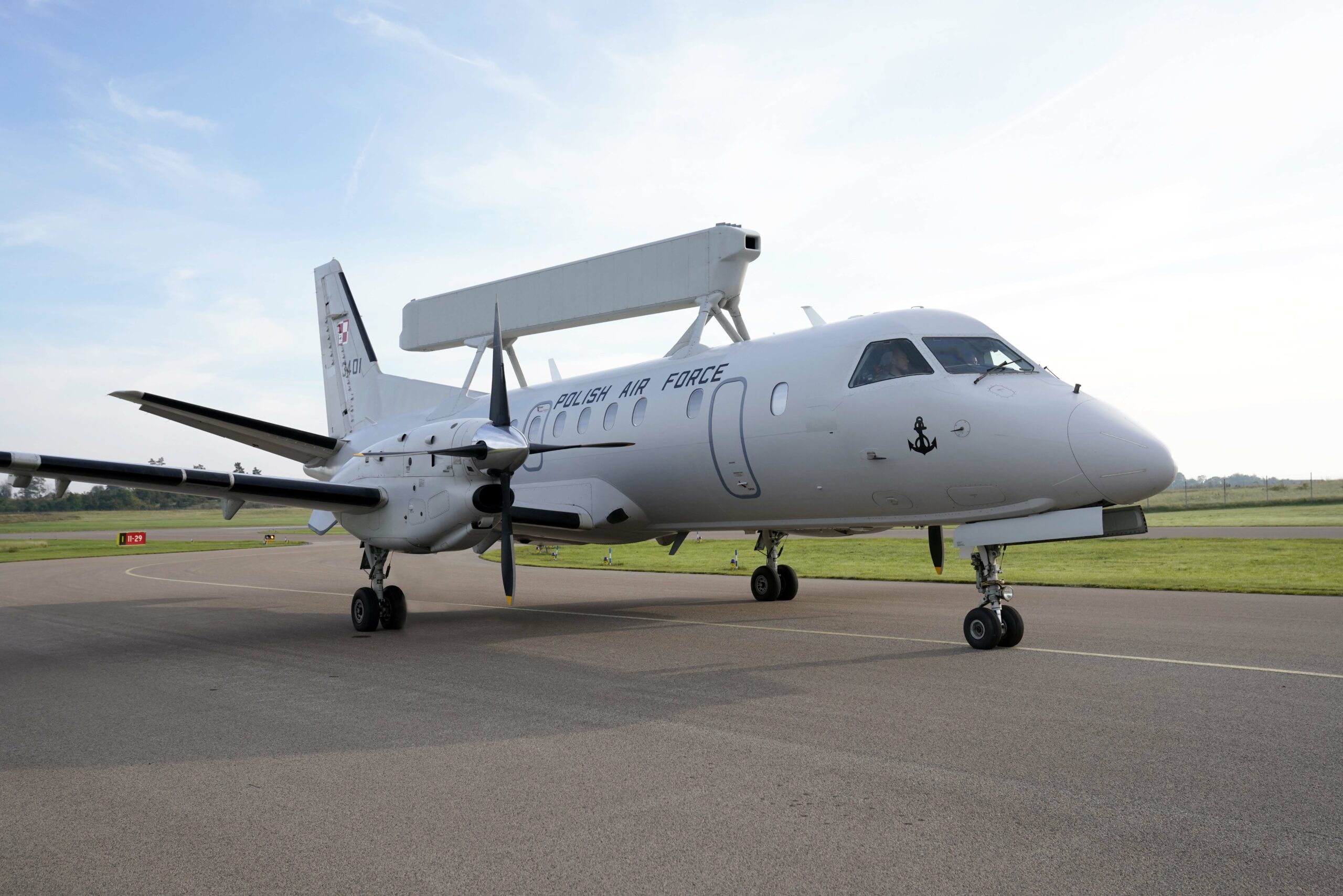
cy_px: 448
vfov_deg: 38.9
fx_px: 1269
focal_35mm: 34
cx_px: 672
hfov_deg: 55.8
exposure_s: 1/2000
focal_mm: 34
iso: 640
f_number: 5
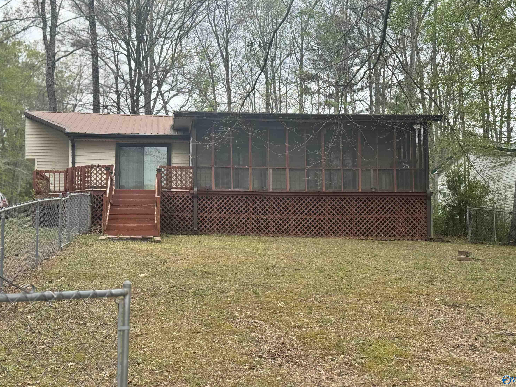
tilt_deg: +3.6
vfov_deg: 29.1
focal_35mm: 50
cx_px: 267
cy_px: 186
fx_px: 745
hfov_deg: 38.2
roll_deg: +0.2
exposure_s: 1/1490
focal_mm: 6.76
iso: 64
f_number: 1.78
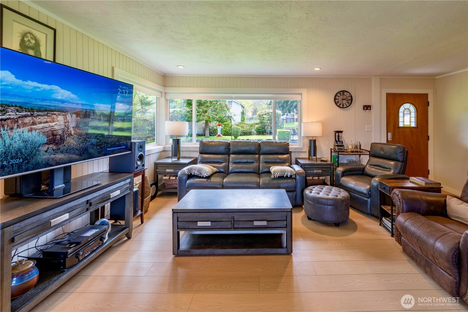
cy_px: 156
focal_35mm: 14
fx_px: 182
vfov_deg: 81.2
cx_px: 234
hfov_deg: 104.3
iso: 320
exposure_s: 1/80
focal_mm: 14
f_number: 8
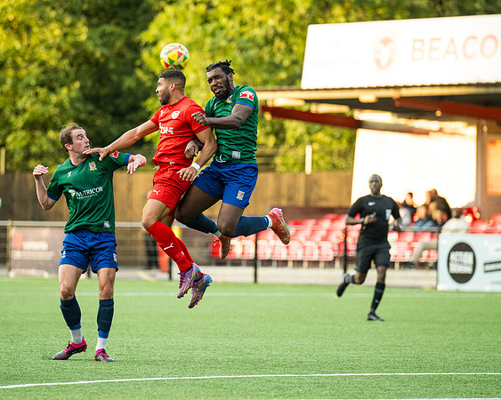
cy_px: 216
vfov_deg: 5.1
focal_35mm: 303
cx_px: 179
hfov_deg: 6.4
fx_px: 4495
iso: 800
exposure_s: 1/800
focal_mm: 175
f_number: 2.8
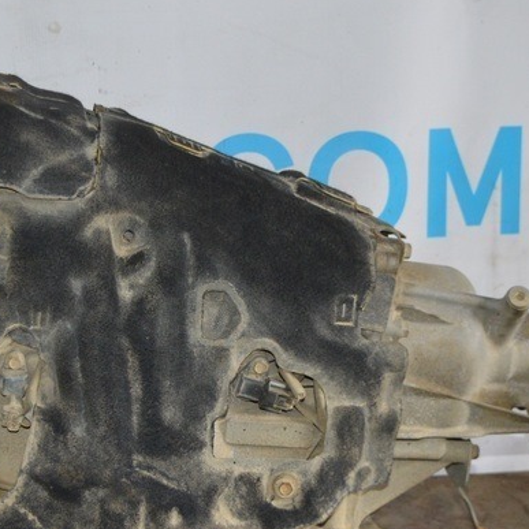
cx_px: 133
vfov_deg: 17.2
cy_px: 337
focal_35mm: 101
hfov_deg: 17.1
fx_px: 1746
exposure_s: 1/60
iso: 720
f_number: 4.2
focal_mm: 30
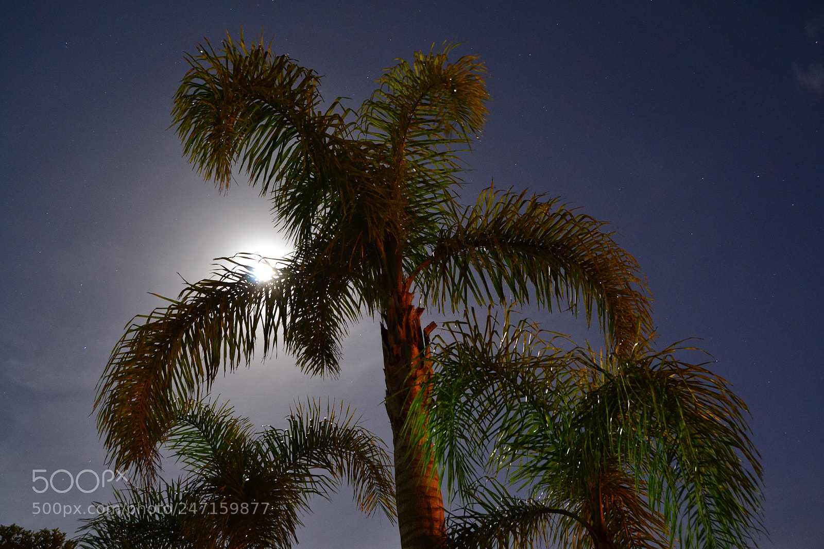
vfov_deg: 36.9
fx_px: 824
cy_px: 274
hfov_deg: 53.1
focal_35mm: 36
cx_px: 412
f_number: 5.6
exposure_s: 8
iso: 800
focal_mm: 24
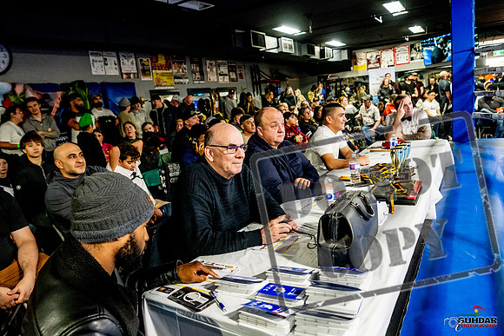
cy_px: 168
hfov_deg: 73.7
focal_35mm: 24
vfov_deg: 53.2
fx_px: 336
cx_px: 252
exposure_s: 1/200
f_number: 2.8
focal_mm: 16
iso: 5000
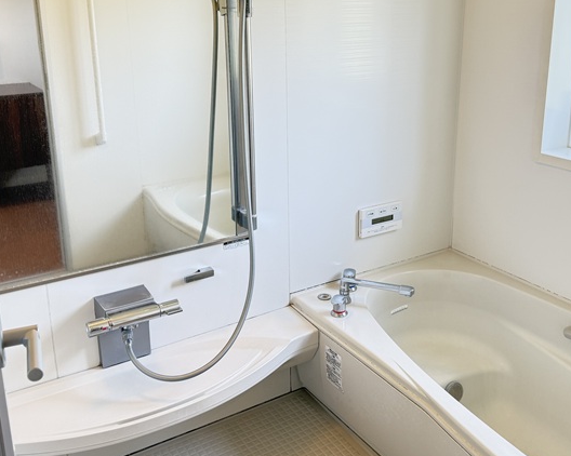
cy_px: 171
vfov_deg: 38.9
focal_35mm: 38
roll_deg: +0.1
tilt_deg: -15.8
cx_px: 320
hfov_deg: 47.9
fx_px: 642
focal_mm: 6.76
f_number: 1.78
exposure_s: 1/60
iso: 125
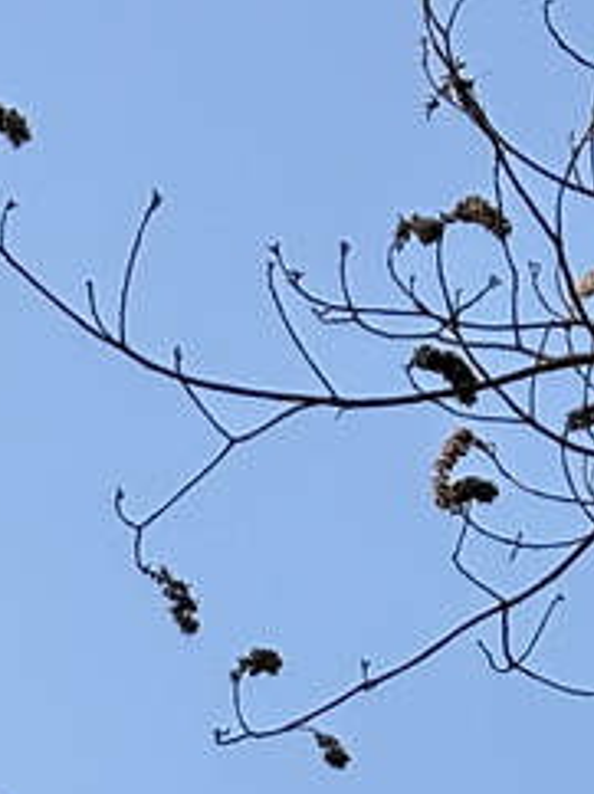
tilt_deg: +33.2
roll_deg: -0.8
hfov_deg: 5.5
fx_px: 5913
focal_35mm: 258
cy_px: 1467
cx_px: -866
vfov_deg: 7.4
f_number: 1.6
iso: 32
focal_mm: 5.96
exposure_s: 1/1517
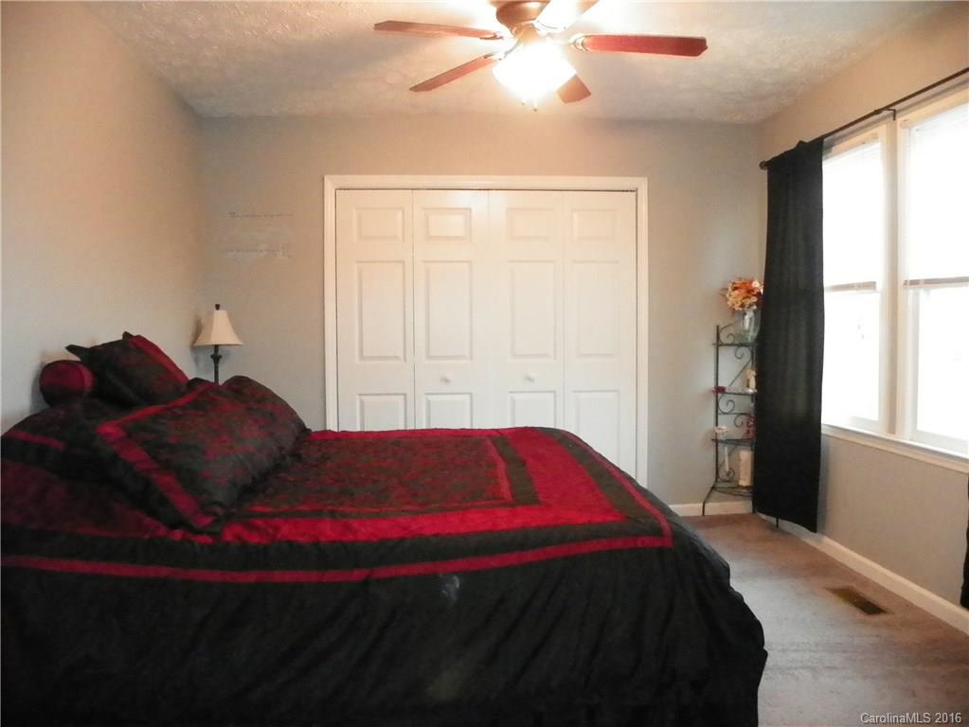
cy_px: 364
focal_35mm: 26
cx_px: 484
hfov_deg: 67.3
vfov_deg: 53.1
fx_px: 728
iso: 800
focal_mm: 4.6
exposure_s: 1/30
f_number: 2.8
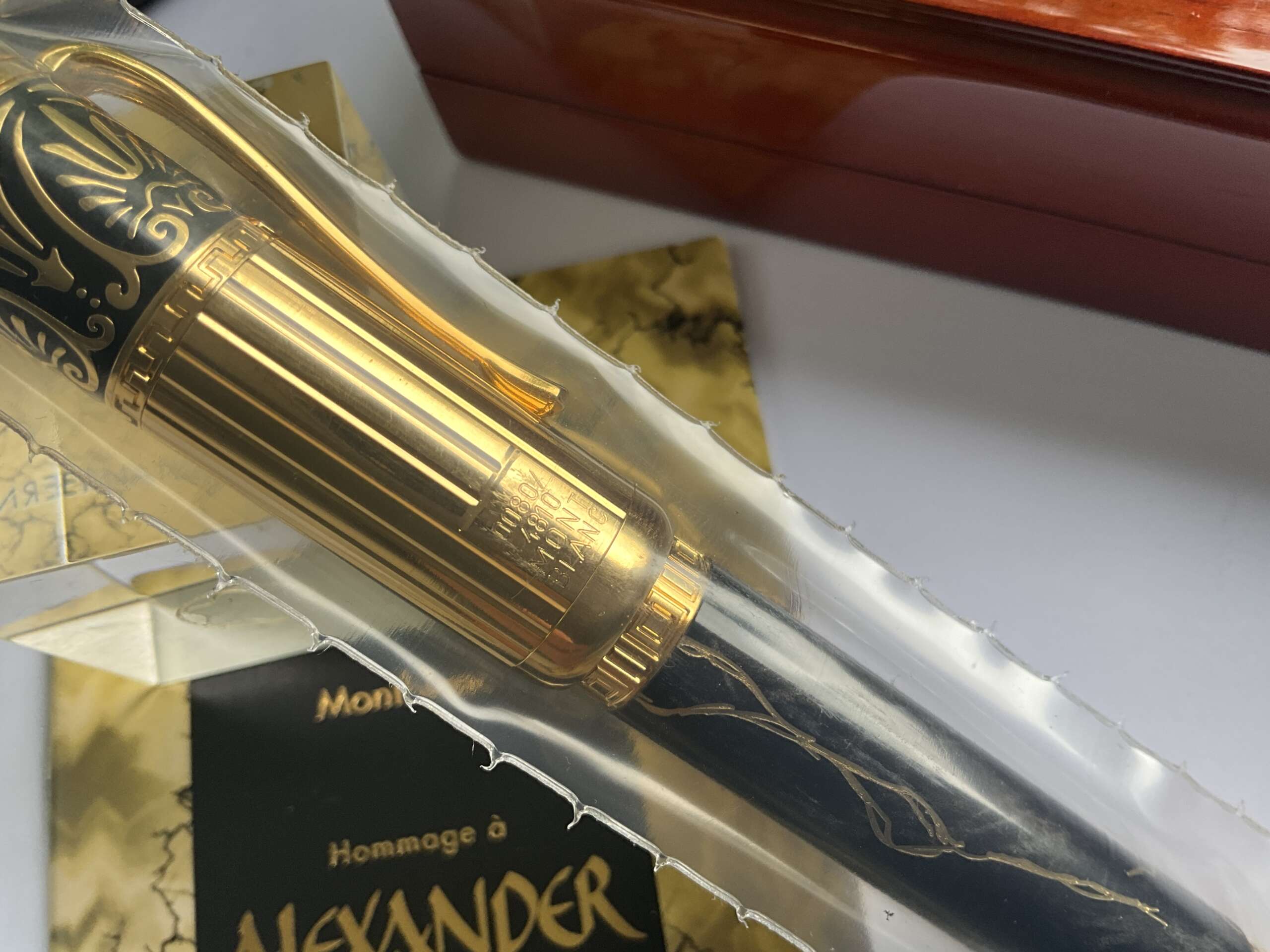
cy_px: 476
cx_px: 635
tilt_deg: -71.2
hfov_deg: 61.7
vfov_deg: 48.2
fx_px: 1064
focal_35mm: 29
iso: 32
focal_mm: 3
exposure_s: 1/122
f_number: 1.8
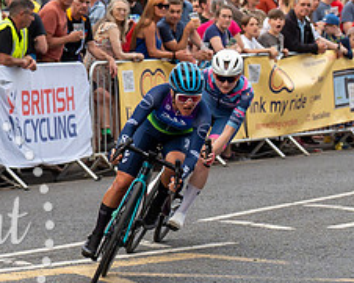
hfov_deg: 6.2
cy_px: 151
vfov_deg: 4.9
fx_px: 3281
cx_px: 164
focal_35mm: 313
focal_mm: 89
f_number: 4
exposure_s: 1/800
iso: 800
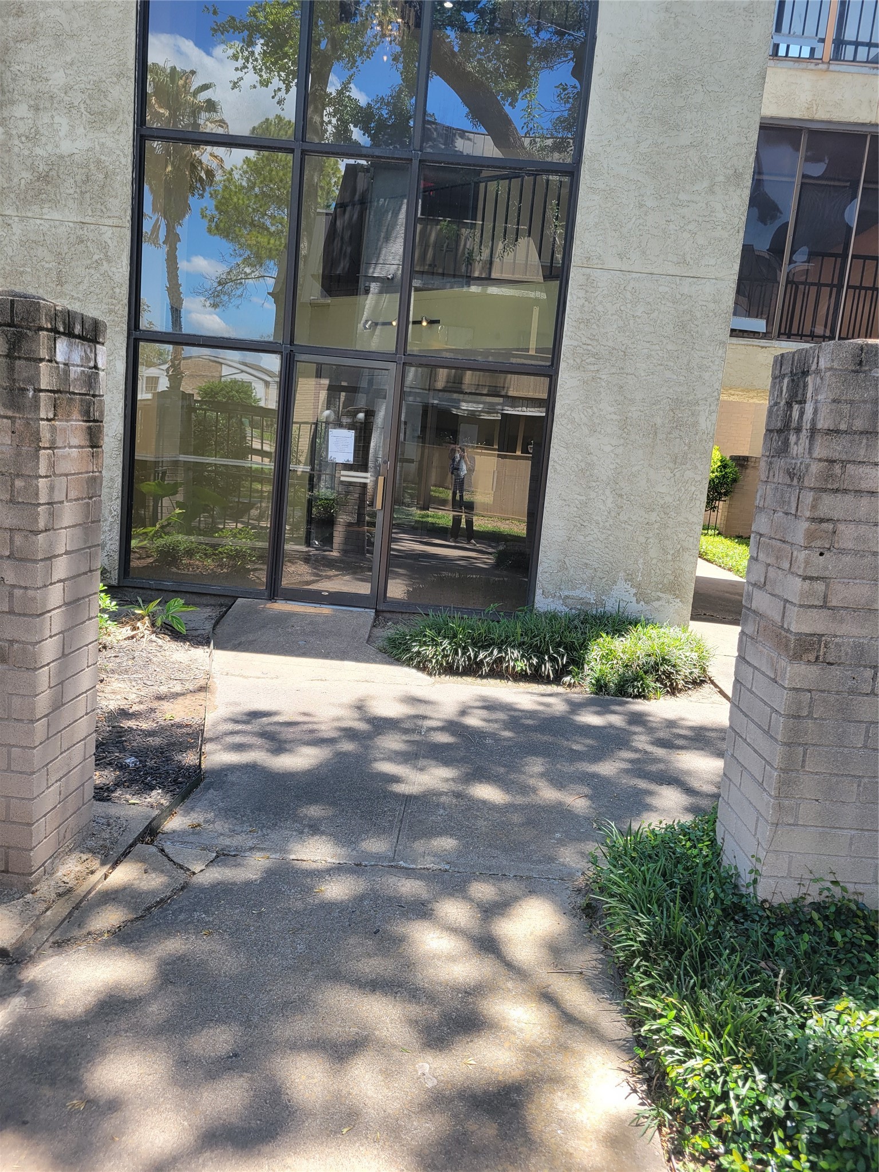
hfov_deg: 53.1
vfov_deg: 67.3
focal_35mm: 26
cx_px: 440
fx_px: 880
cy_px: 586
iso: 40
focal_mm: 5.4
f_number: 1.8
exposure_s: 1/348
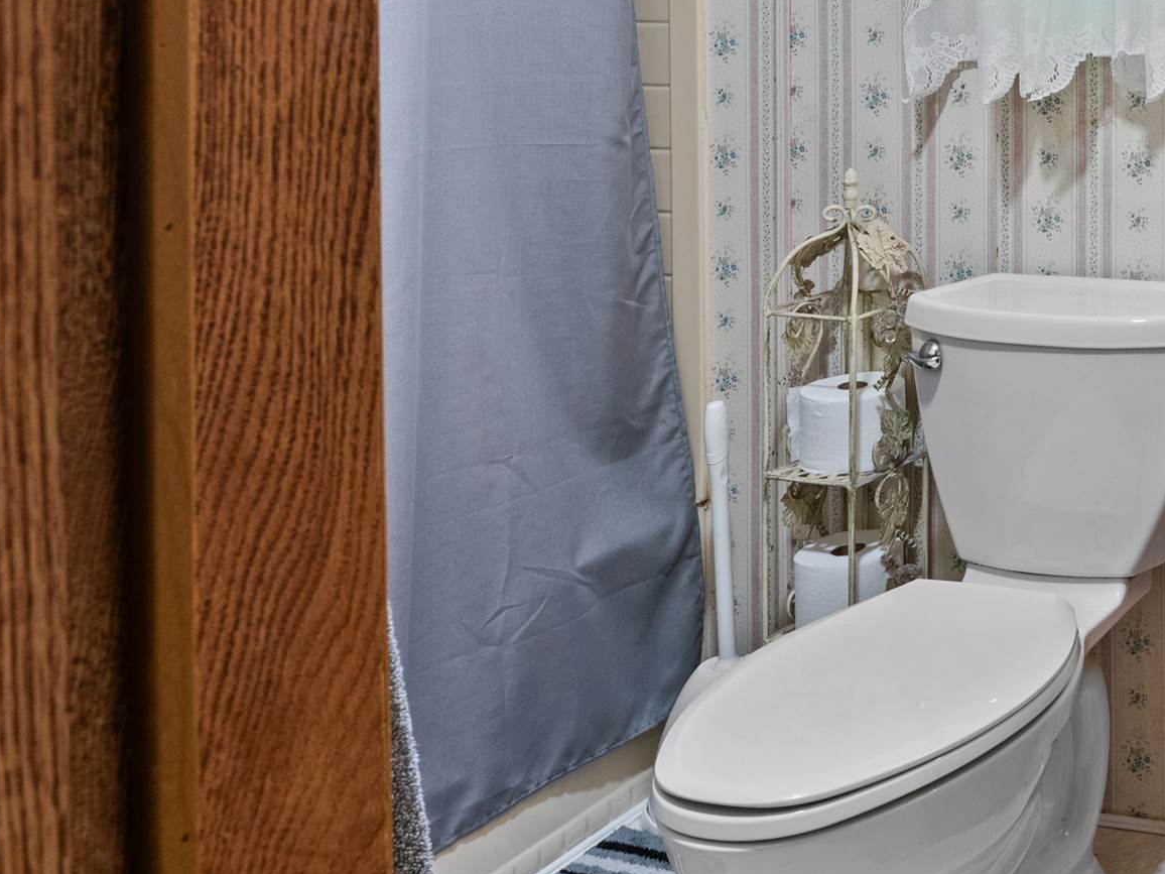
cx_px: 1537
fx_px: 1548
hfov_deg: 31.3
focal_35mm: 46
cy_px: -57
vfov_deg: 28.9
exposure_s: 1/1.67
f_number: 11
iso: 320
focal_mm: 18
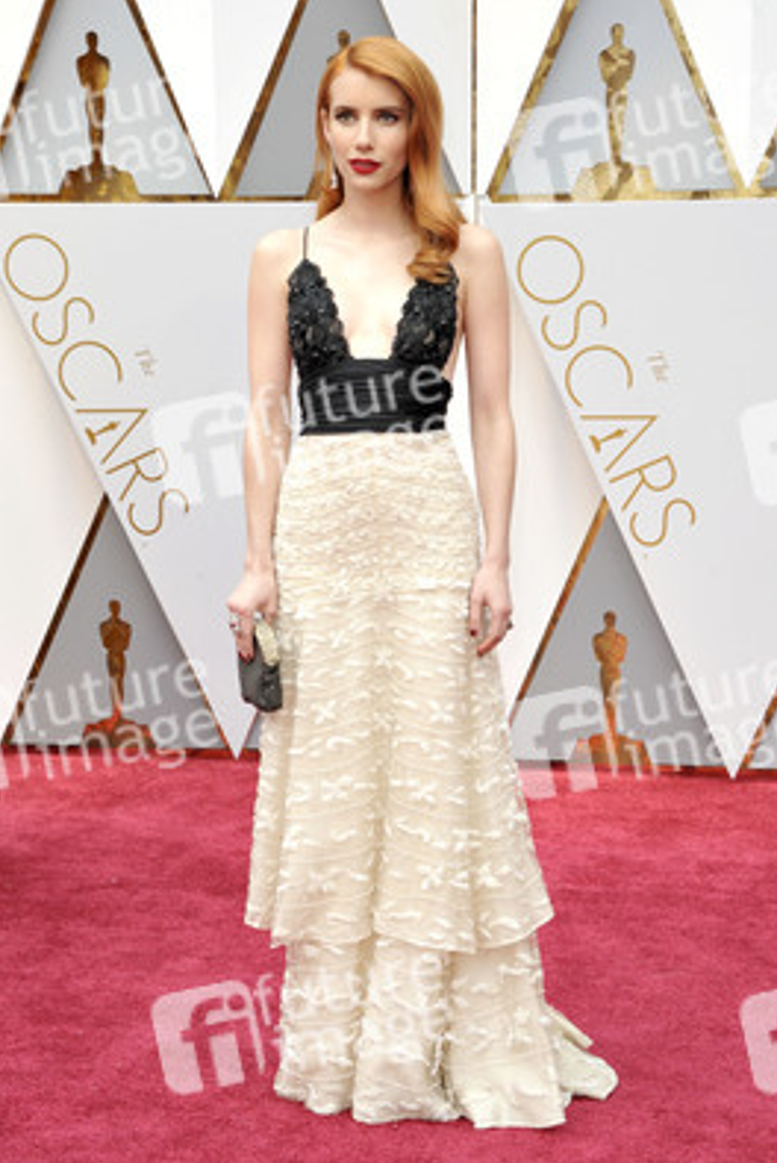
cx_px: 390
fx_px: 2682
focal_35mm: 83
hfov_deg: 16.5
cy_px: 583
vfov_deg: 24.5
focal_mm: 82
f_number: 8
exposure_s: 1/250
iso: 1000
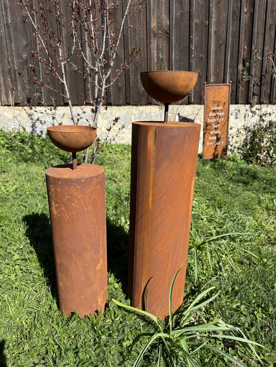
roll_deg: +1.4
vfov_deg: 71.6
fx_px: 255
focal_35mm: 24
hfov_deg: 56.8
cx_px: 138
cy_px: 184
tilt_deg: -13.3
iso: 80
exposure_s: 1/2710
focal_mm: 6.76
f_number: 1.78
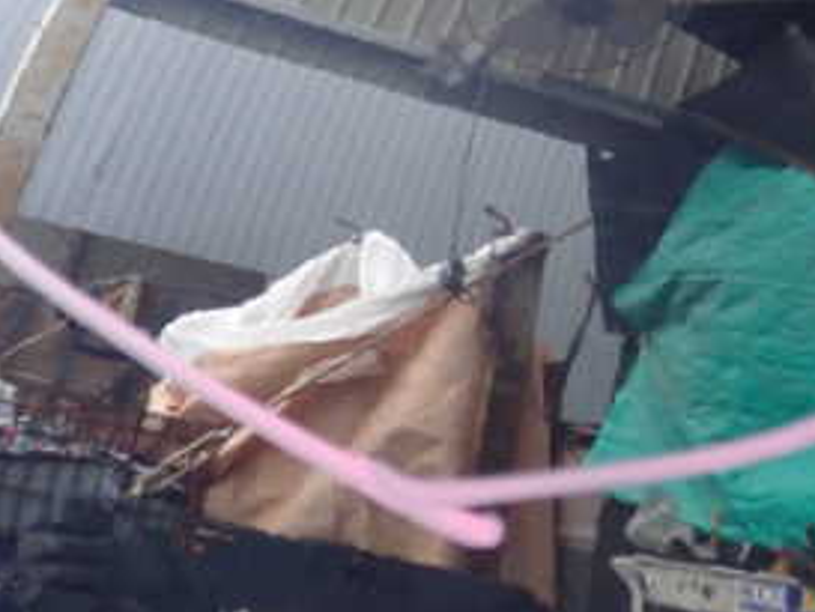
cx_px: 603
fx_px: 1555
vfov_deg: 21.5
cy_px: 0
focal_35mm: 66
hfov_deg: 29.0
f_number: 2.3
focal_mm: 5.4
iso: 200
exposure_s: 1/40
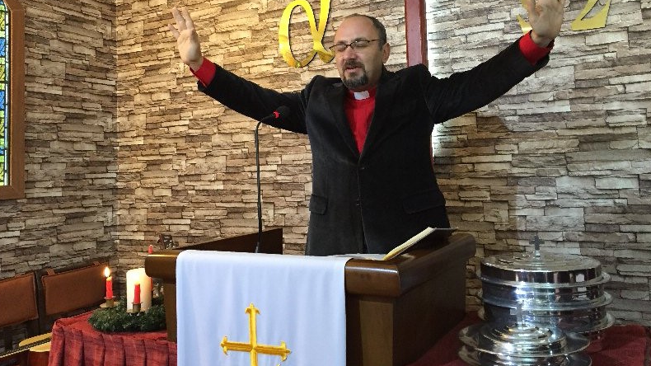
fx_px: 552
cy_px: 133
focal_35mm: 32
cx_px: 324
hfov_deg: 61.0
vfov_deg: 36.4
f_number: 2.2
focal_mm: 4.15
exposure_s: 1/33
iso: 250
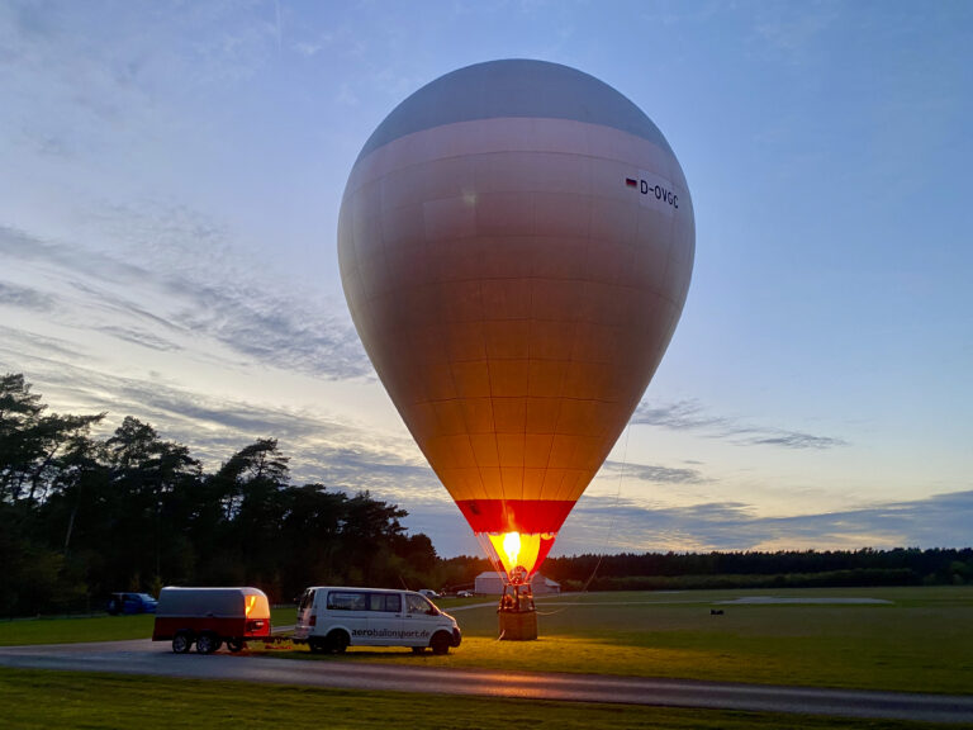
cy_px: 365
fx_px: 731
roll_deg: -0.8
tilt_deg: +14.8
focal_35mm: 26
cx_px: 486
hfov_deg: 67.3
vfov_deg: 53.1
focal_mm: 4.25
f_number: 1.8
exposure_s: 1/76
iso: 125
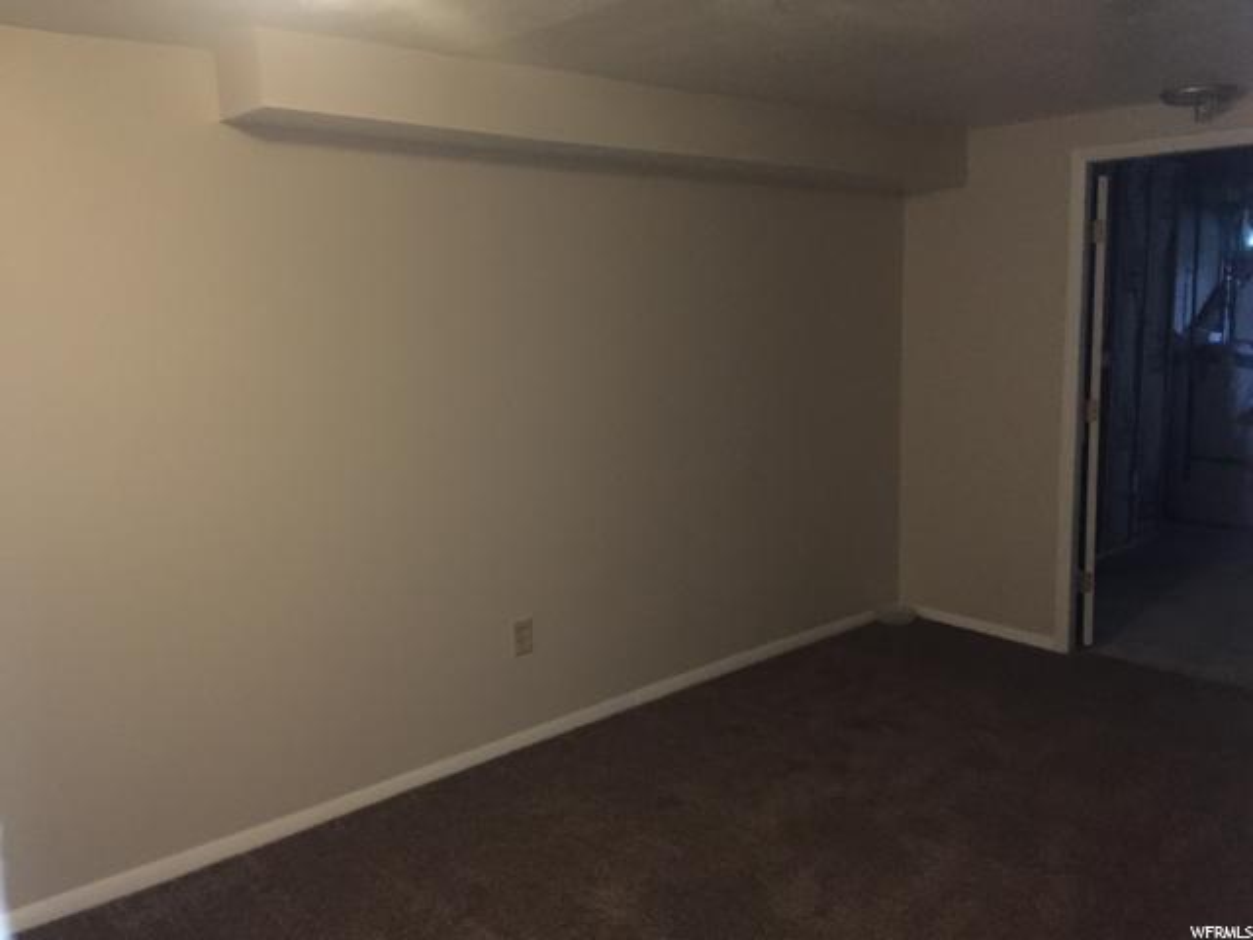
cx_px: 626
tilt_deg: -10.4
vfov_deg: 48.2
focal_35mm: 29
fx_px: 1050
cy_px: 470
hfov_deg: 61.7
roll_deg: -0.4
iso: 500
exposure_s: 1/15
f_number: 2.2
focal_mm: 4.15
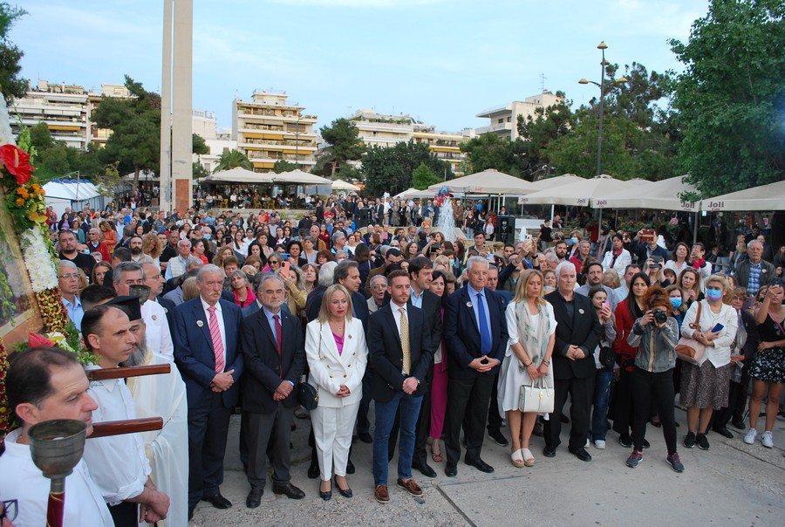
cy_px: 264
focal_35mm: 27
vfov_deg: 48.1
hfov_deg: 67.3
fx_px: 590
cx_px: 392
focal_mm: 18
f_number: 5
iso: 200
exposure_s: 1/100
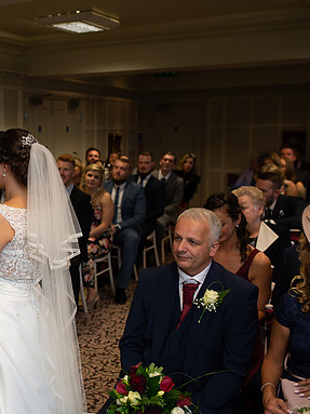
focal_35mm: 51
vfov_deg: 37.5
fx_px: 609
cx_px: 10
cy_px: 208
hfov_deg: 27.1
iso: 320
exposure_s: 1/100
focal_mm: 35
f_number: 3.2
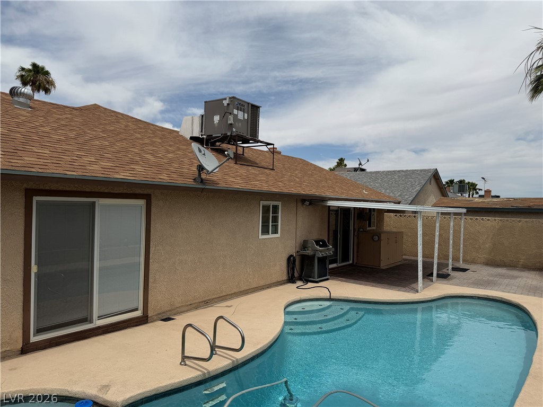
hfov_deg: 71.6
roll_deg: -0.9
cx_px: 272
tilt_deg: +0.5
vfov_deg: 56.8
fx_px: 376
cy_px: 204
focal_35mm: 24
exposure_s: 1/10309
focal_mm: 6.76
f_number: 1.78
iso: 80
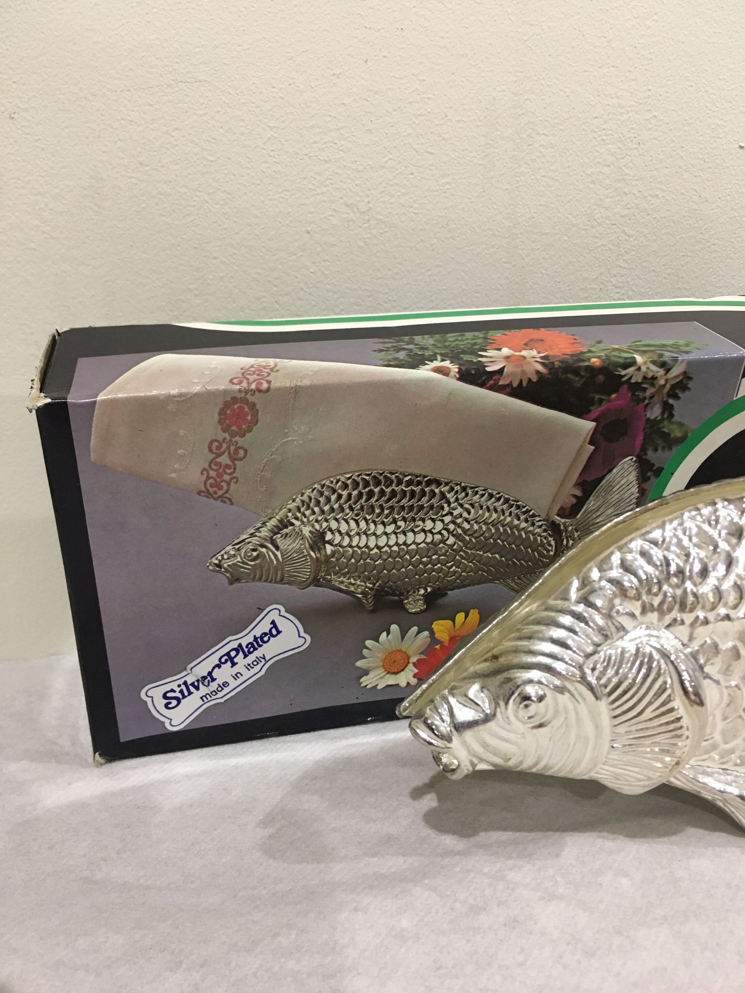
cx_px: 372
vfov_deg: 61.7
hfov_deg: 48.2
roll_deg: +0.5
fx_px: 832
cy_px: 496
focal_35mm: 29
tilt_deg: -19.6
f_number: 2.2
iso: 200
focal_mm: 4.15
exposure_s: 1/33
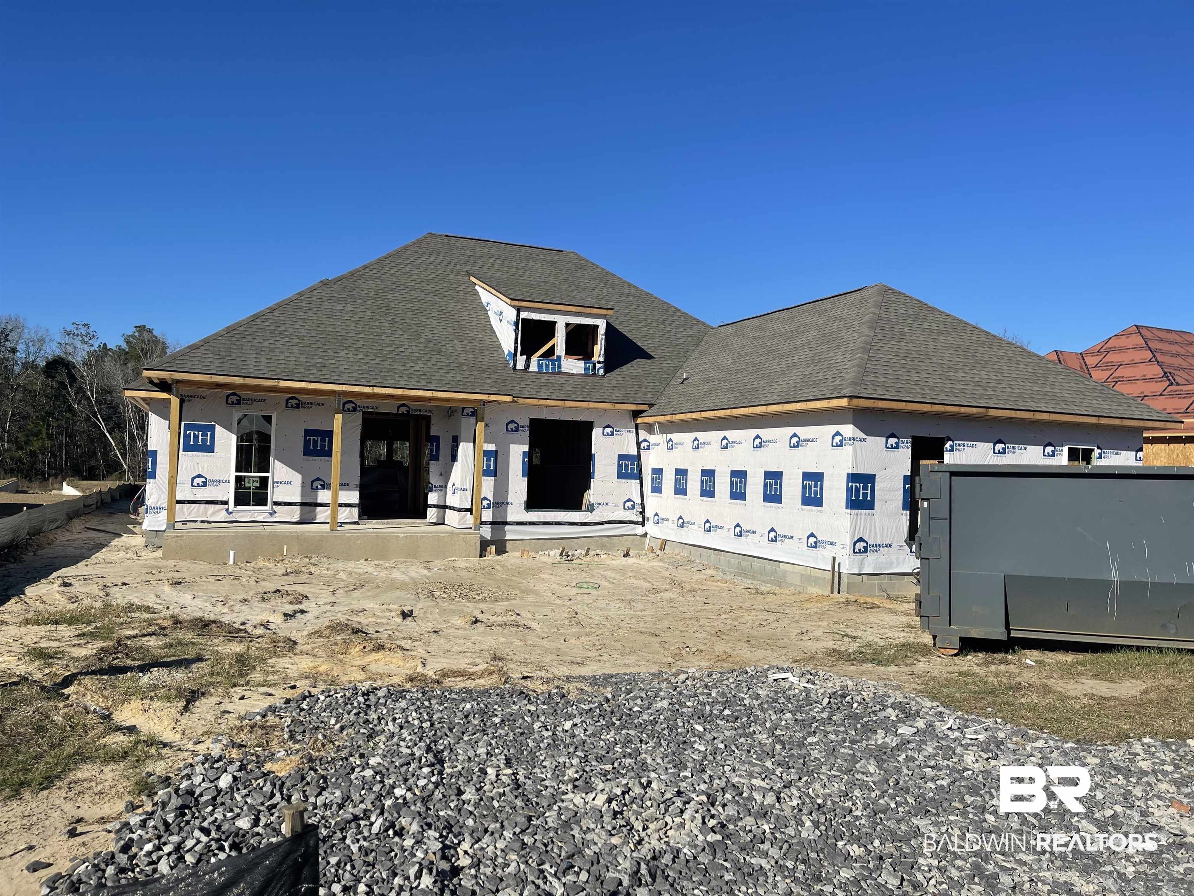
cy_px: 448
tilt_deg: -1.8
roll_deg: -2.3
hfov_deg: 67.3
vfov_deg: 53.1
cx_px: 597
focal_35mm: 26
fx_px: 897
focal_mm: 5.1
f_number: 1.6
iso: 32
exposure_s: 1/5618
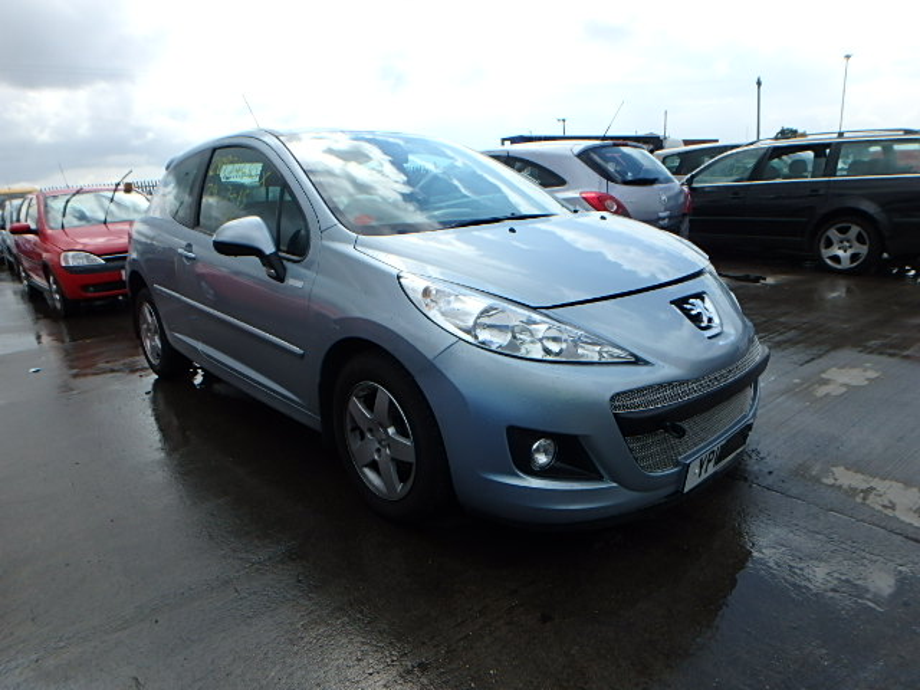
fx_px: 558
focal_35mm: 21
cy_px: 345
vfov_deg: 63.4
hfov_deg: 79.0
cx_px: 460
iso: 125
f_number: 6
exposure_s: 1/400
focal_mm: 3.7
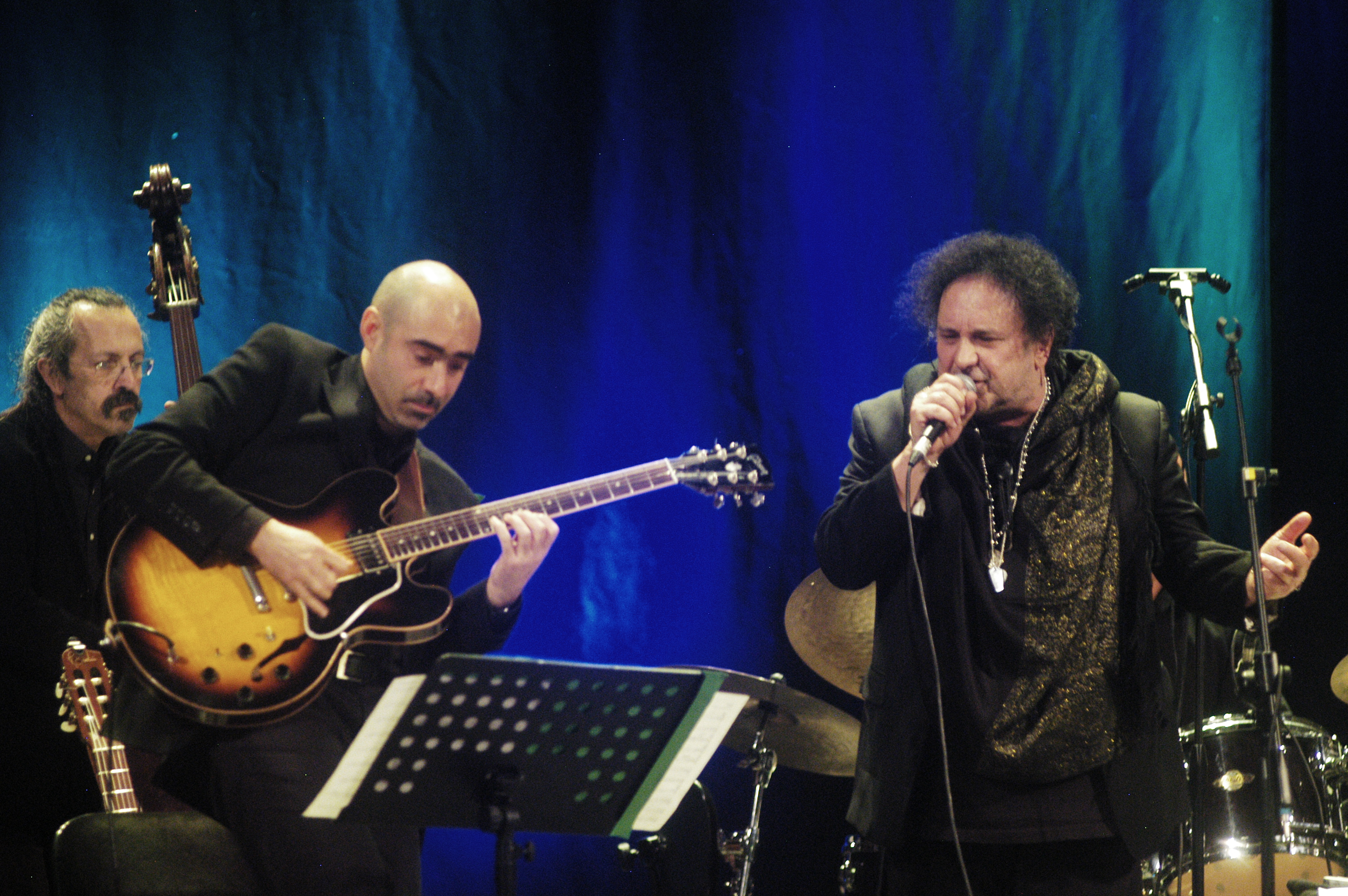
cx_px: 674
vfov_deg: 4.6
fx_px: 11223
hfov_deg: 6.9
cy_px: 448
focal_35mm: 300
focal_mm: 200
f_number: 2.8
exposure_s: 1/80
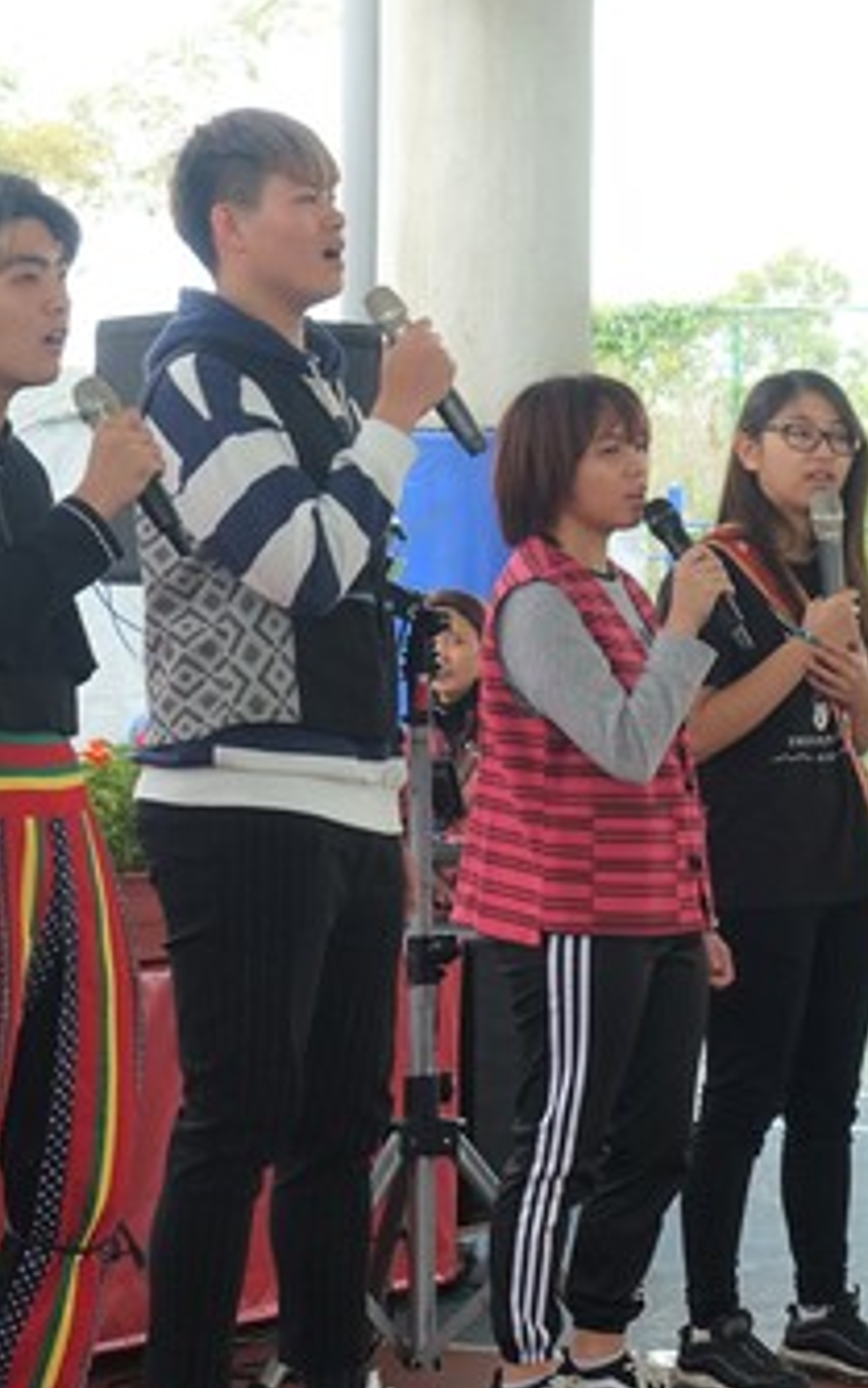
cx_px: -29
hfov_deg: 9.4
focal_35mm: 139
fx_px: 5257
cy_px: 758
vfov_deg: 15.0
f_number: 5.6
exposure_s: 1/80
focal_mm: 23.9
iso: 125
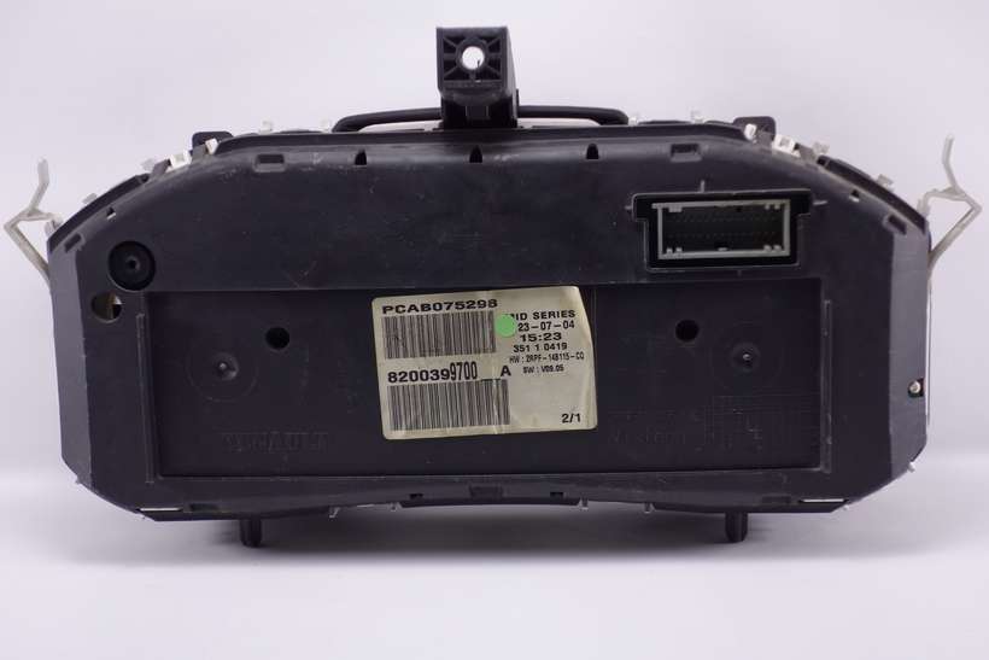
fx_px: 1813
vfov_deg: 20.6
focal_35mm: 66
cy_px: 330
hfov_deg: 30.5
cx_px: 494
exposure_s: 1/80
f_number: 4
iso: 320
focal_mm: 24.7
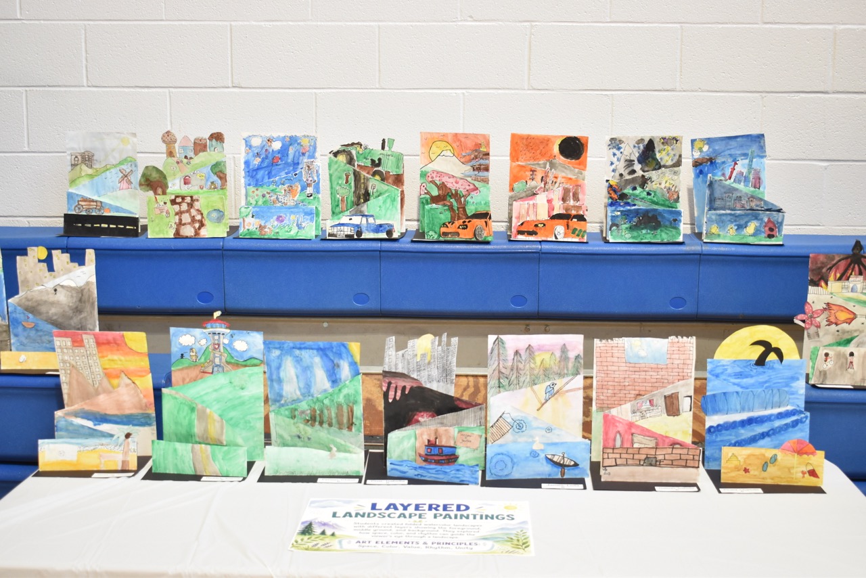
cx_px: 433
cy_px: 289
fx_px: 1155
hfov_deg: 41.1
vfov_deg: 28.1
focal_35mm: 48
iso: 1250
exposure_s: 1/50
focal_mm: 32
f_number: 4.5
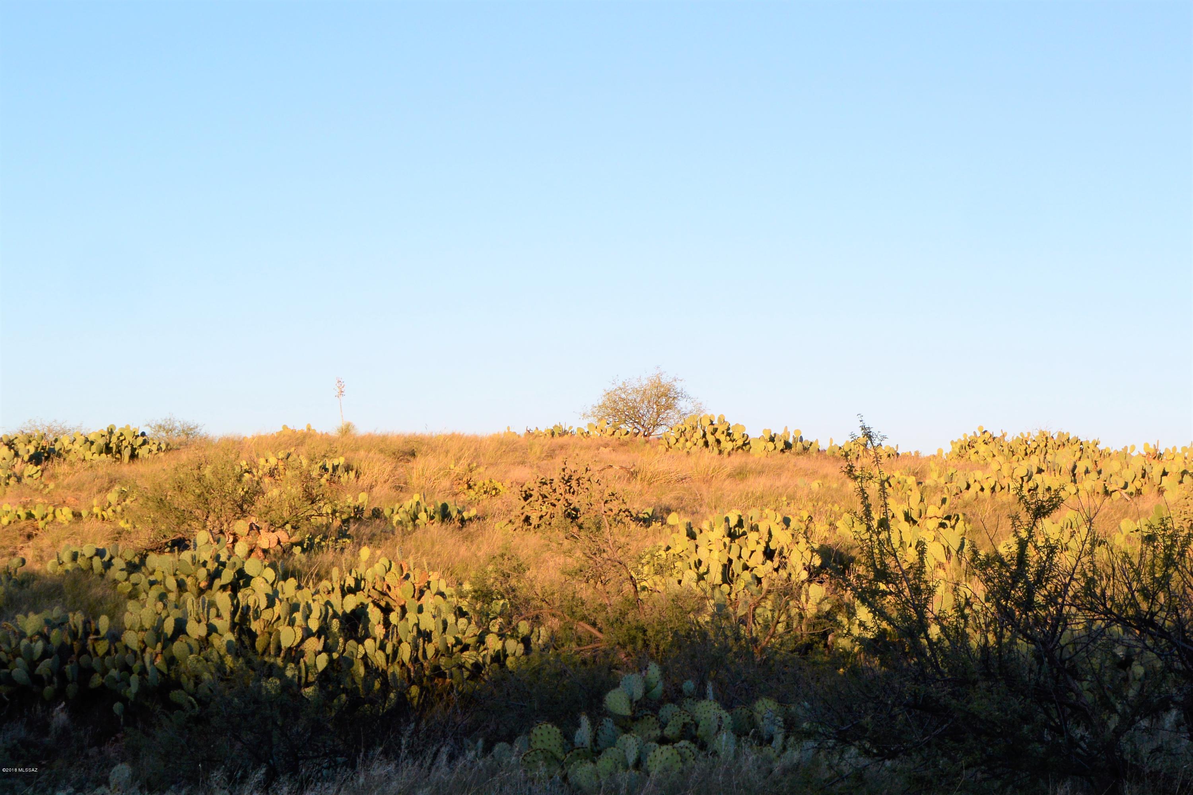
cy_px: 398
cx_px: 596
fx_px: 2982
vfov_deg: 15.2
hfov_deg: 22.6
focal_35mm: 90
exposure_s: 1/100
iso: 160
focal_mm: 33.6
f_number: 11
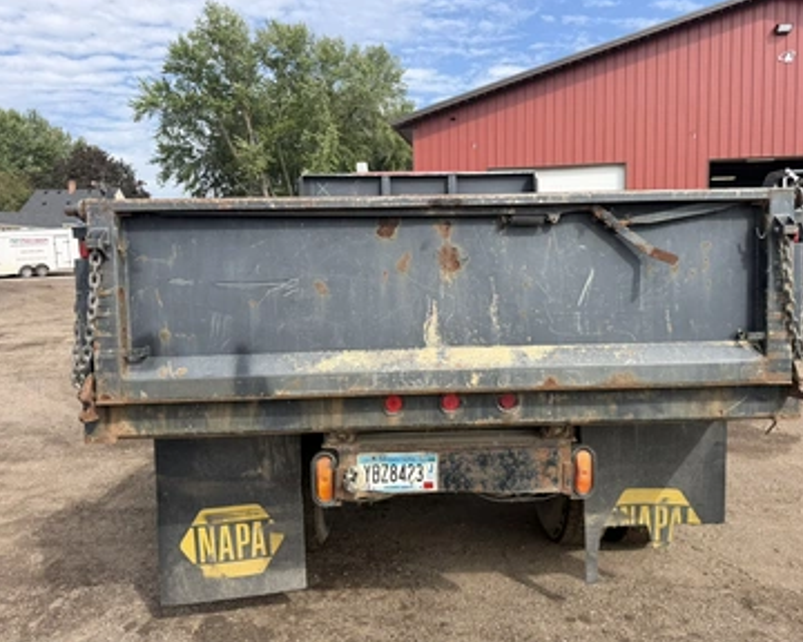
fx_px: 618
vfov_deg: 54.9
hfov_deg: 65.9
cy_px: 314
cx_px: 437
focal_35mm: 26
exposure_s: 1/2525
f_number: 1.78
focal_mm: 6.76
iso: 80
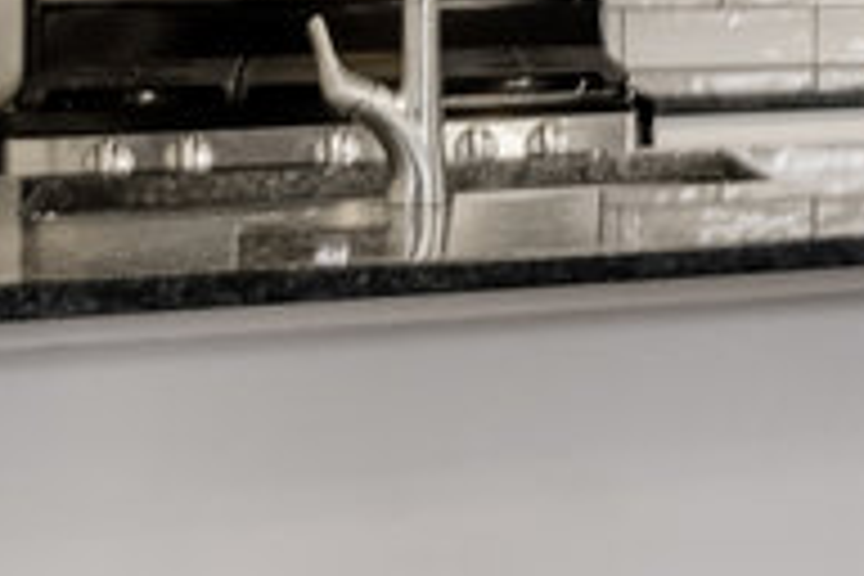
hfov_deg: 14.0
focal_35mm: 112
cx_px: 1940
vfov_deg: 12.0
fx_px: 2688
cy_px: -50
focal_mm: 14
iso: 2200
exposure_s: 1/20
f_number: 8
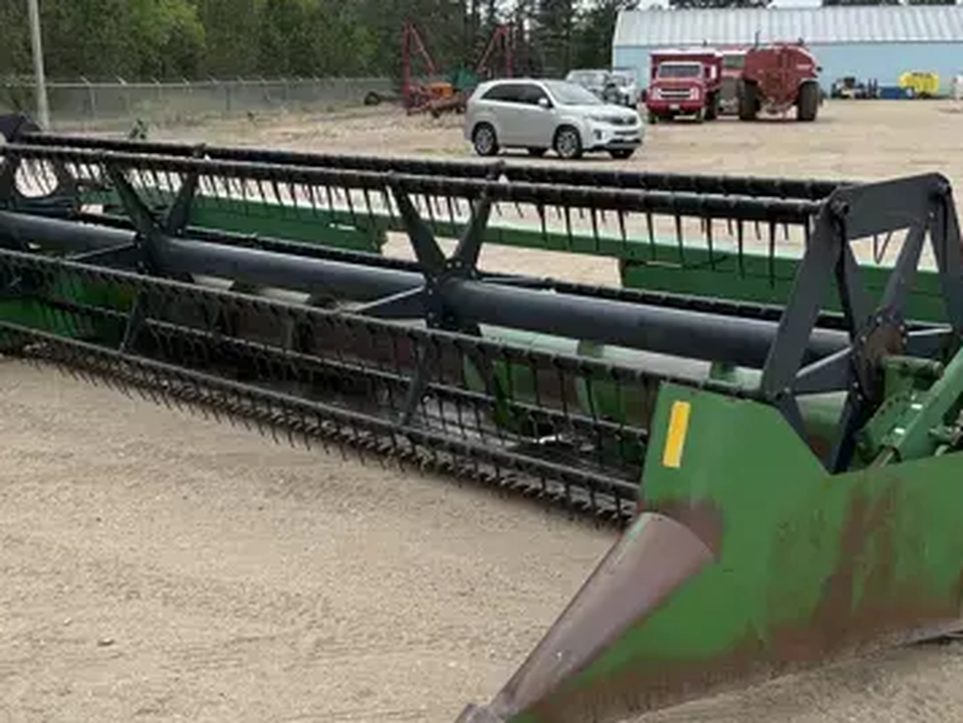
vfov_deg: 27.9
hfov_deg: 36.8
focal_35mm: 52
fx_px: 1447
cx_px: 486
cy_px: 467
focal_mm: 3
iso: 25
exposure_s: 1/749
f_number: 1.8
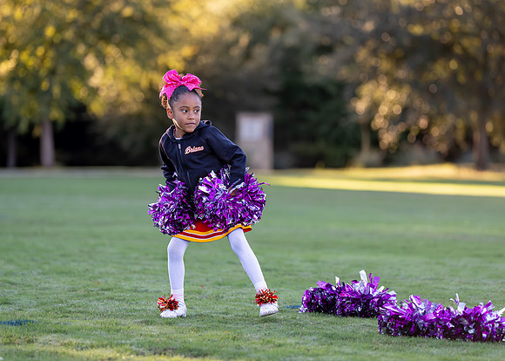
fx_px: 2502
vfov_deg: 8.2
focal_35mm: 174
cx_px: 243
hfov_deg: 11.5
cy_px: 160
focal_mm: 145
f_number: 2.8
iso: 1600
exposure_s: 1/3200
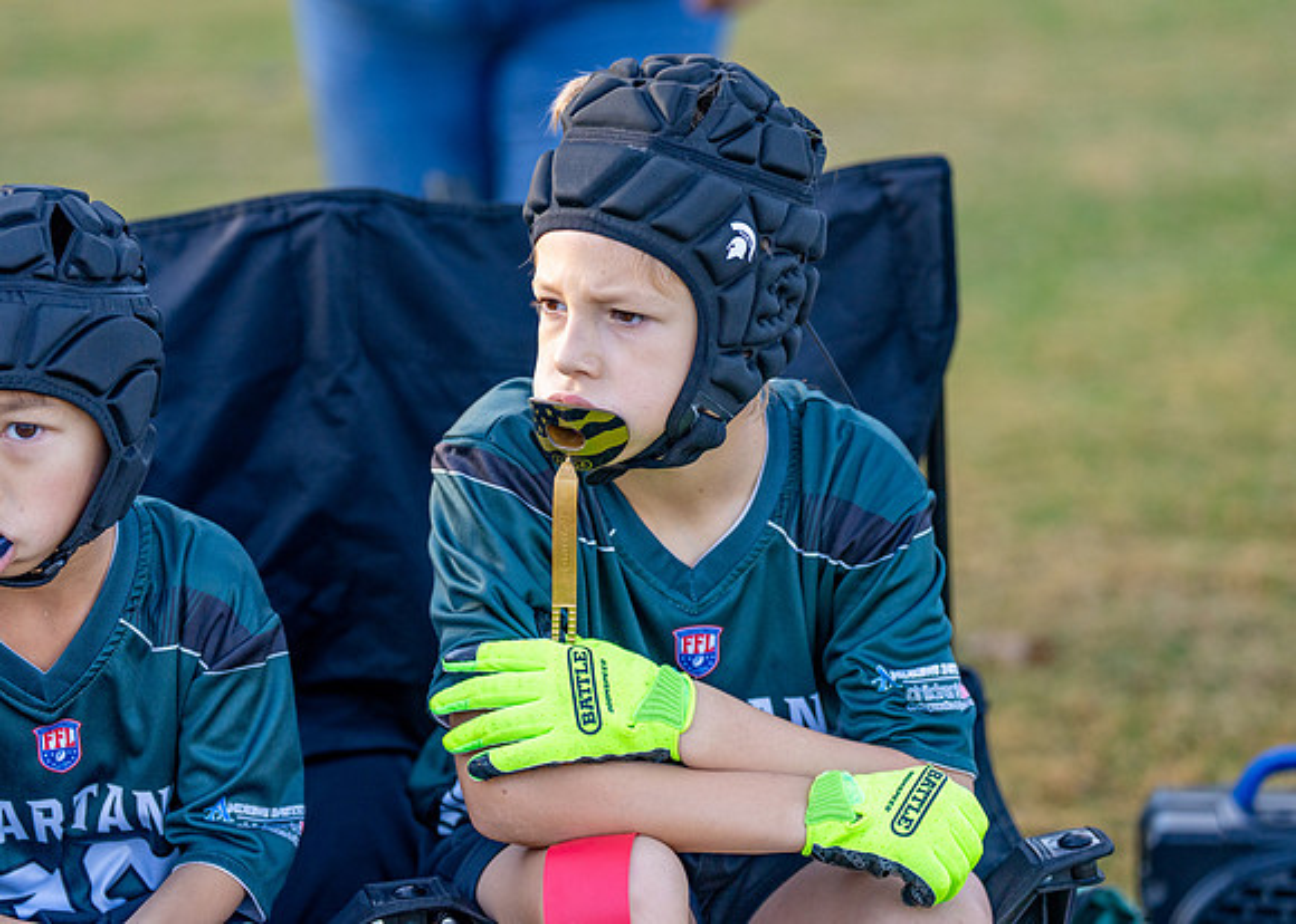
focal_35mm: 133
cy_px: 467
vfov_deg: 10.8
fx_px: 4882
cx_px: 560
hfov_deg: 15.1
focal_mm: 118
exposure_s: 1/1000
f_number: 2.8
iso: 250
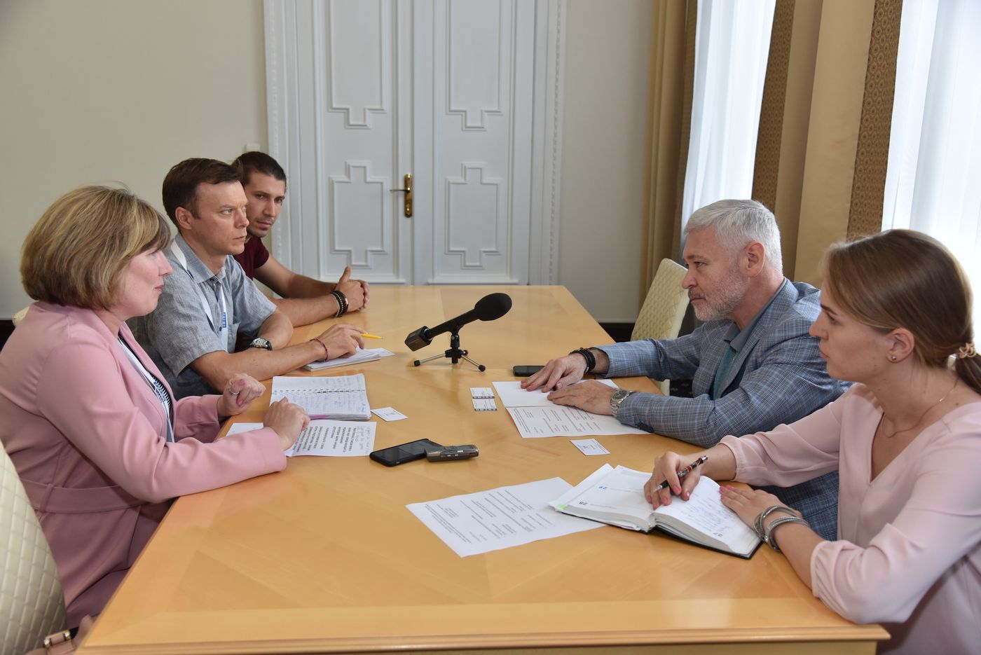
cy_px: 328
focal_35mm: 34
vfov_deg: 38.9
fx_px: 927
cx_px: 490
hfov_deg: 55.8
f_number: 4.5
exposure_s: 1/200
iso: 800
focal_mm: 34
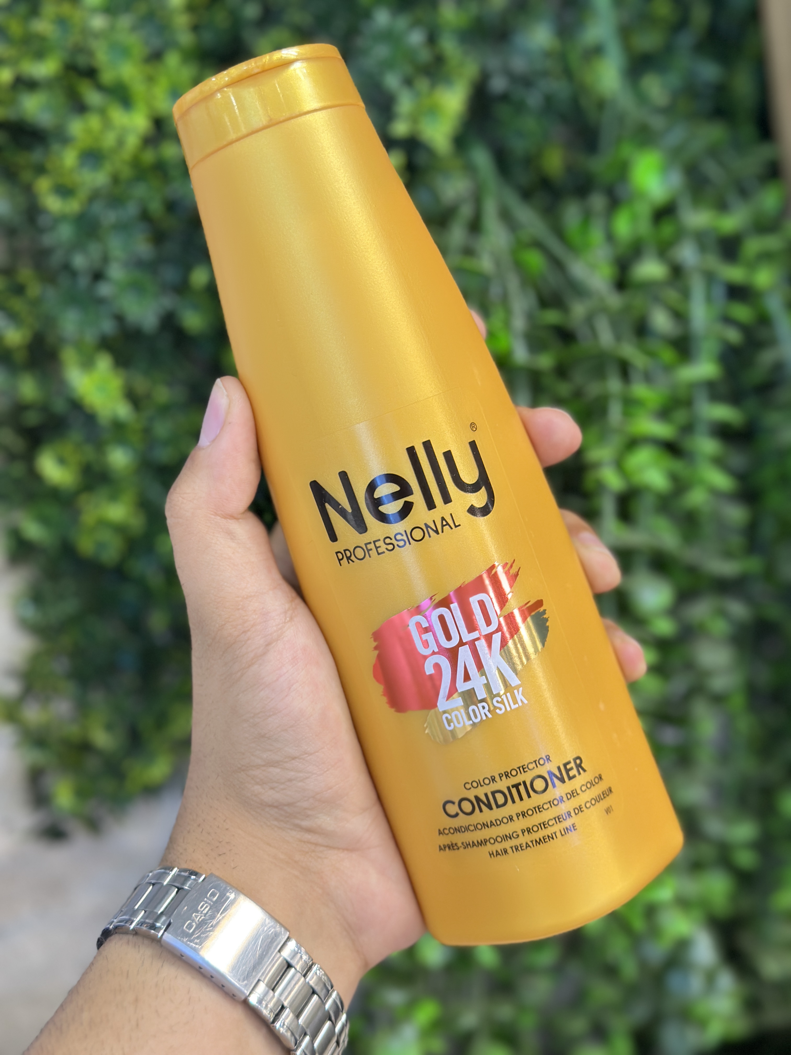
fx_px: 1462
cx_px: 396
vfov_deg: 39.7
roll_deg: -0.5
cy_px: 528
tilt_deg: -7.5
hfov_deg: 30.3
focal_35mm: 48
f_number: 1.78
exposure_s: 1/100
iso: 160
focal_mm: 6.86
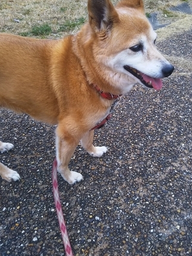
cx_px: 109
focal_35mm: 35
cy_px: 109
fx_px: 259
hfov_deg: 40.6
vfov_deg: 52.5
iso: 40
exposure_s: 1/128
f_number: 2.2
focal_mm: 4
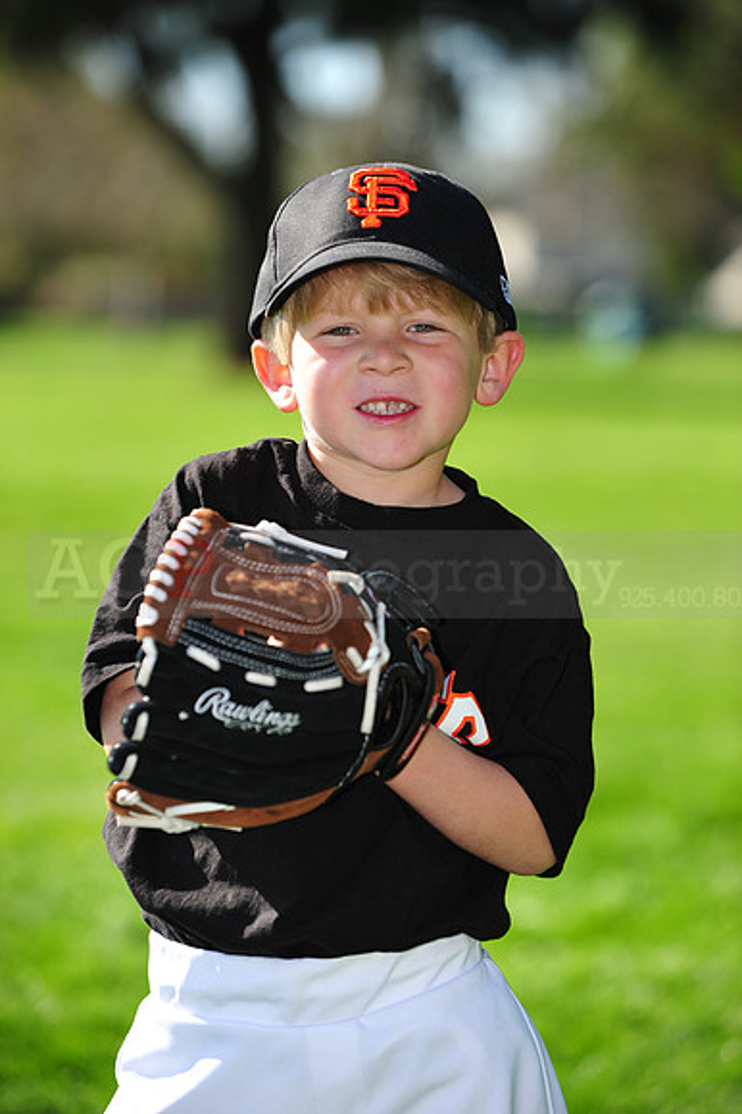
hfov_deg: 10.1
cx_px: 371
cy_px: 557
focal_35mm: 135
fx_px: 4178
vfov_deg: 15.2
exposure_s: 1/800
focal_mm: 135
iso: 200
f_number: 4.5
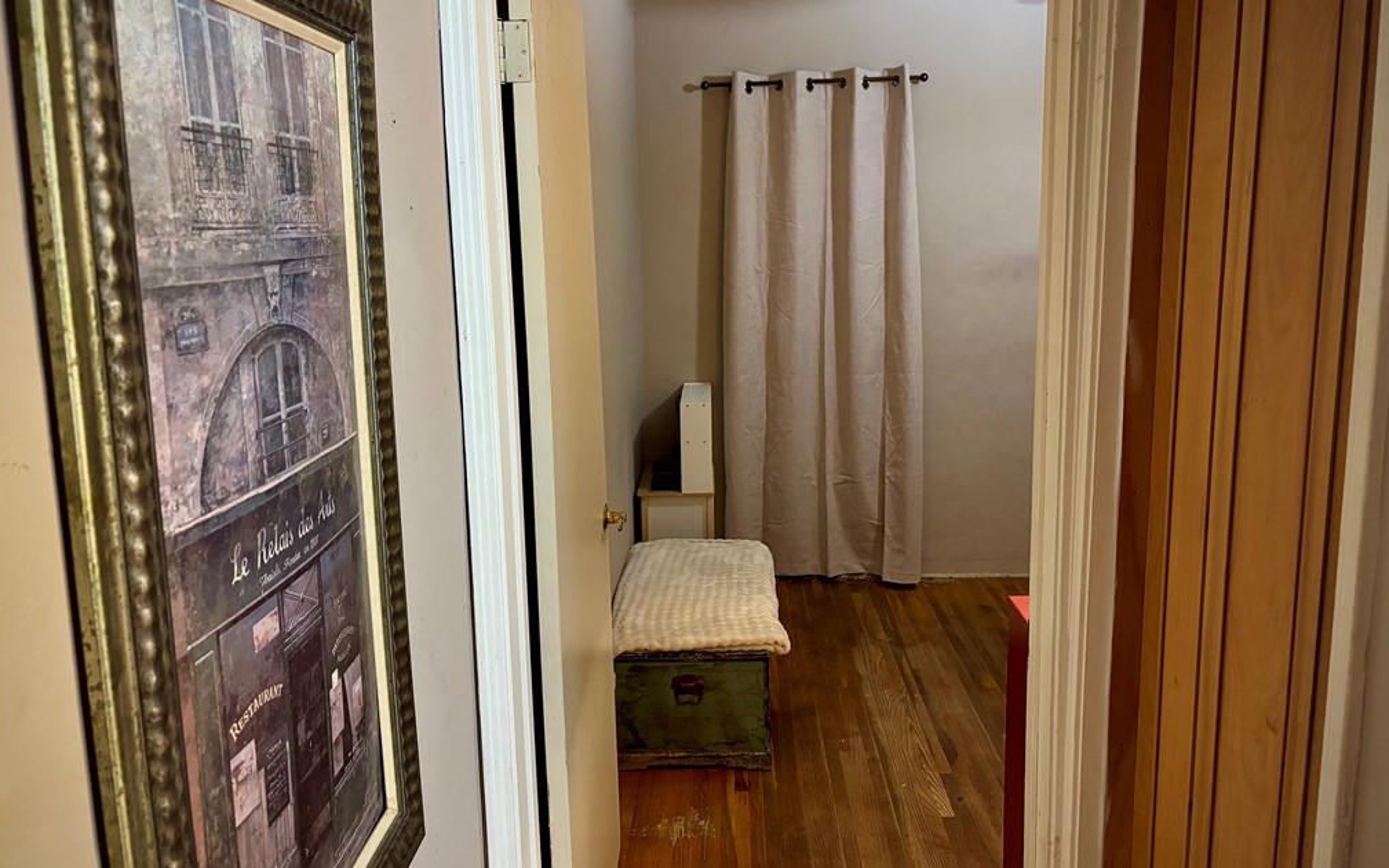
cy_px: 386
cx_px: 693
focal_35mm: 28
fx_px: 1060
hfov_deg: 66.5
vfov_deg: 44.5
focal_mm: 5.96
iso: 500
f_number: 1.6
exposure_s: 1/60
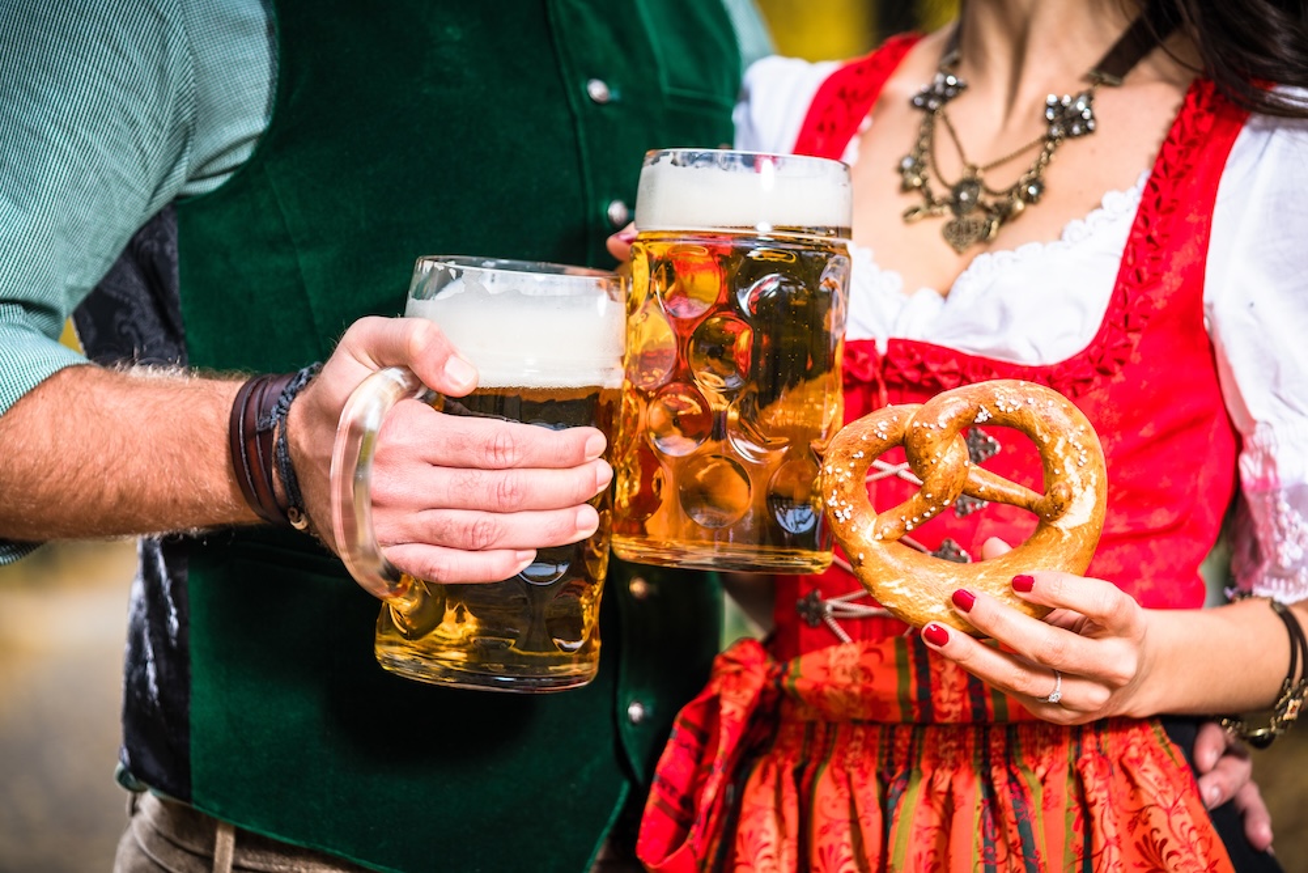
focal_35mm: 90
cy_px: 436
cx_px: 654
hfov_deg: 22.6
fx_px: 3270
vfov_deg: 15.2
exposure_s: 1/160
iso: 200
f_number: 3.2
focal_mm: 90
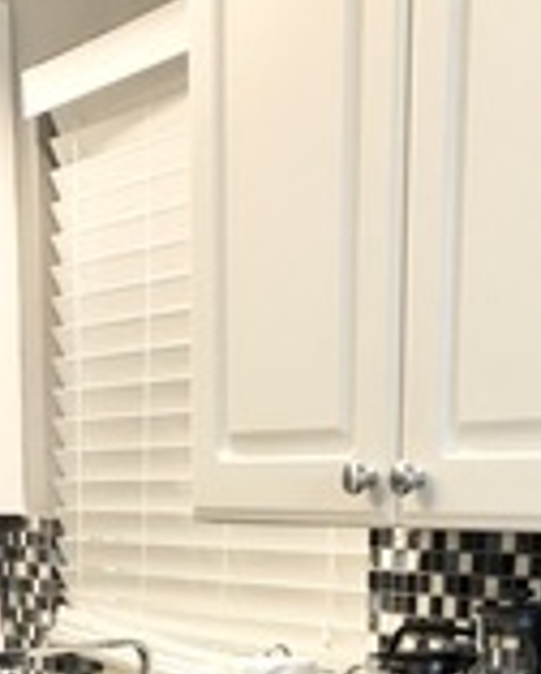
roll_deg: -2.0
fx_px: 1738
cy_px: 1035
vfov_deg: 19.0
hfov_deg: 17.7
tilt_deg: -16.6
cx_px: 234
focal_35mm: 87
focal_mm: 3.99
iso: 40
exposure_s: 1/17
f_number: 1.8
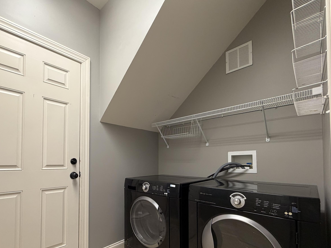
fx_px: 172
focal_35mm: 18
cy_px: 157
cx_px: 141
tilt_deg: +1.2
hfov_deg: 87.2
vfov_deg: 70.3
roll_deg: +0.1
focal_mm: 2.22
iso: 200
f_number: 2.2
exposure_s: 1/60
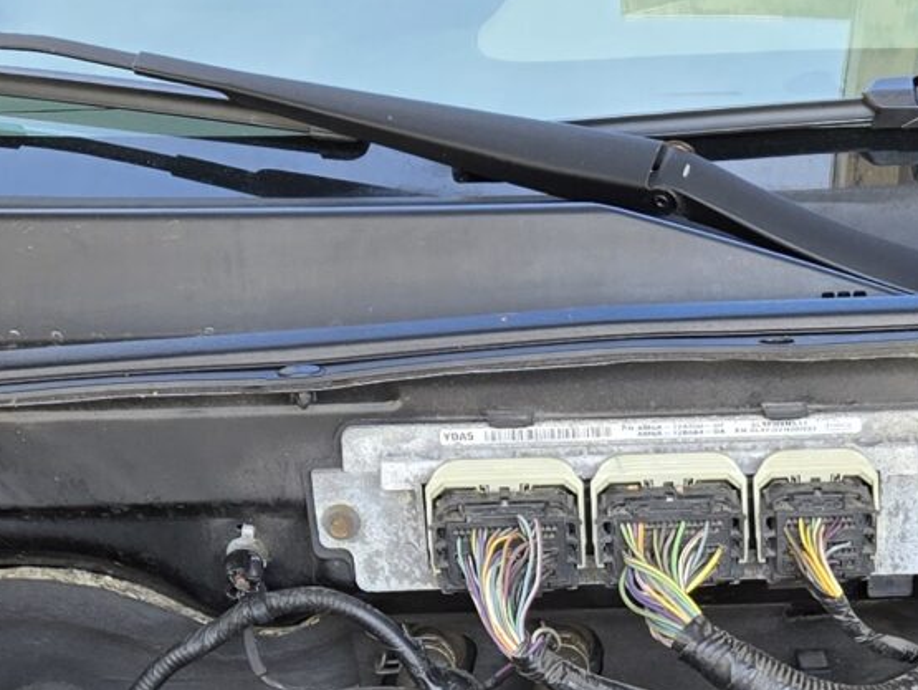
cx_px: 835
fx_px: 2813
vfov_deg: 13.4
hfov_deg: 18.2
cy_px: 961
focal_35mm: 106
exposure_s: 1/180
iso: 50
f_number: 1.8
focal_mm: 5.4
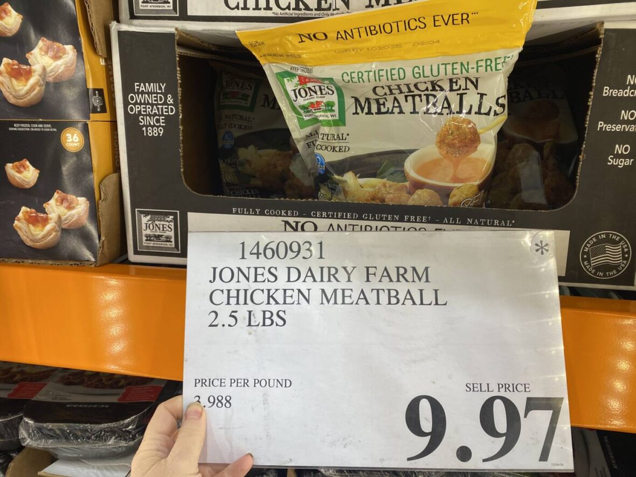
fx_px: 478
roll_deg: +0.0
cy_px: 238
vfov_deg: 53.1
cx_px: 318
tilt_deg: -15.9
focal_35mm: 26
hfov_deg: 67.3
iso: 100
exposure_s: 1/120
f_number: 1.8
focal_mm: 4.25
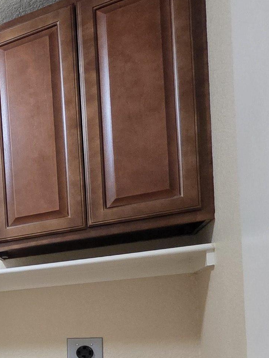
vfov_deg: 40.4
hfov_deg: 22.4
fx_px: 425
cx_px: -205
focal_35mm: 41
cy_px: 353
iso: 1000
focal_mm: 2.2
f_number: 1.9
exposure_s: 1/60
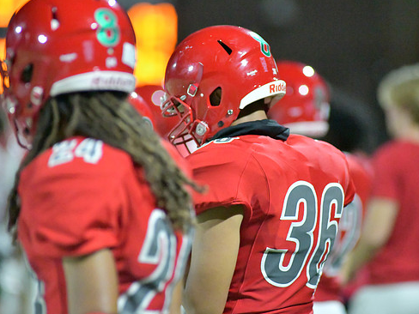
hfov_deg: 5.8
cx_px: 226
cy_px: 157
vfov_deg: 4.3
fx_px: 4152
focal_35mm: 343
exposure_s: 1/1250
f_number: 4
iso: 25600
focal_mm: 300
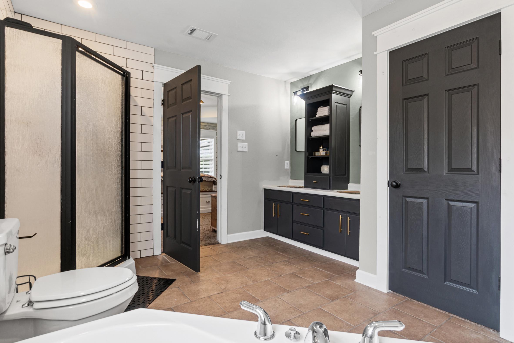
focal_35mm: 19
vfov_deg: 64.5
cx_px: 254
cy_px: 171
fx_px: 271
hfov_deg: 86.9
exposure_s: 1/2
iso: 250
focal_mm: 12
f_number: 9
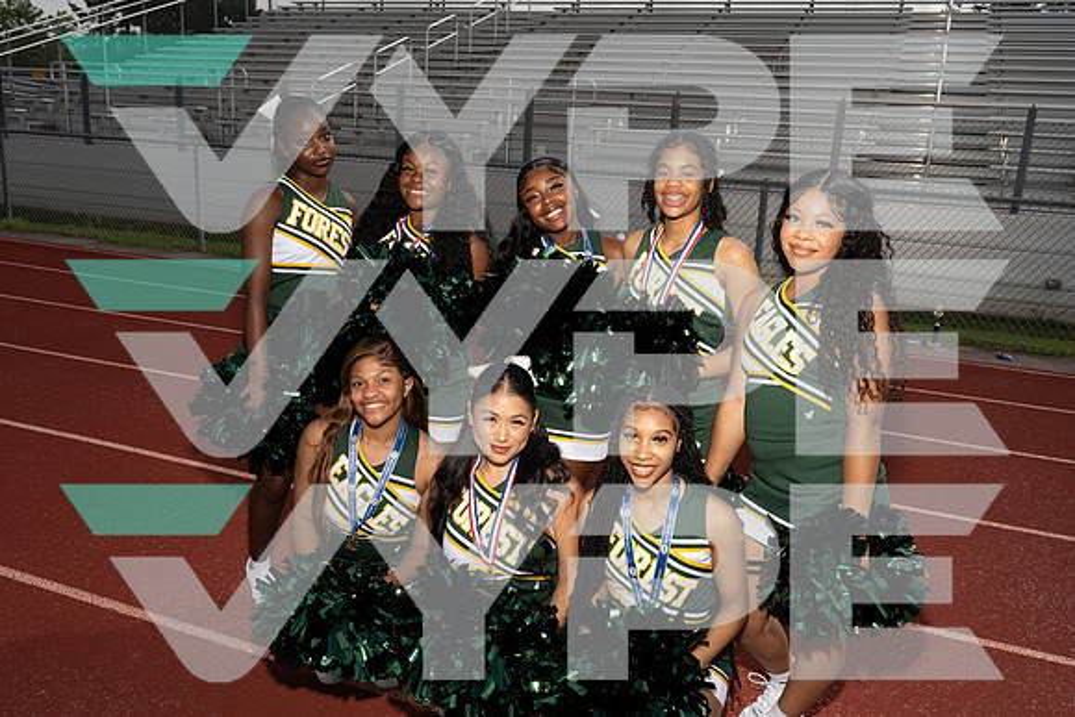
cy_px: 358
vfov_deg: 43.6
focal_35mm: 30
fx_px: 896
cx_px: 538
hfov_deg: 61.9
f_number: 11
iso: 200
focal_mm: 30
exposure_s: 1/250
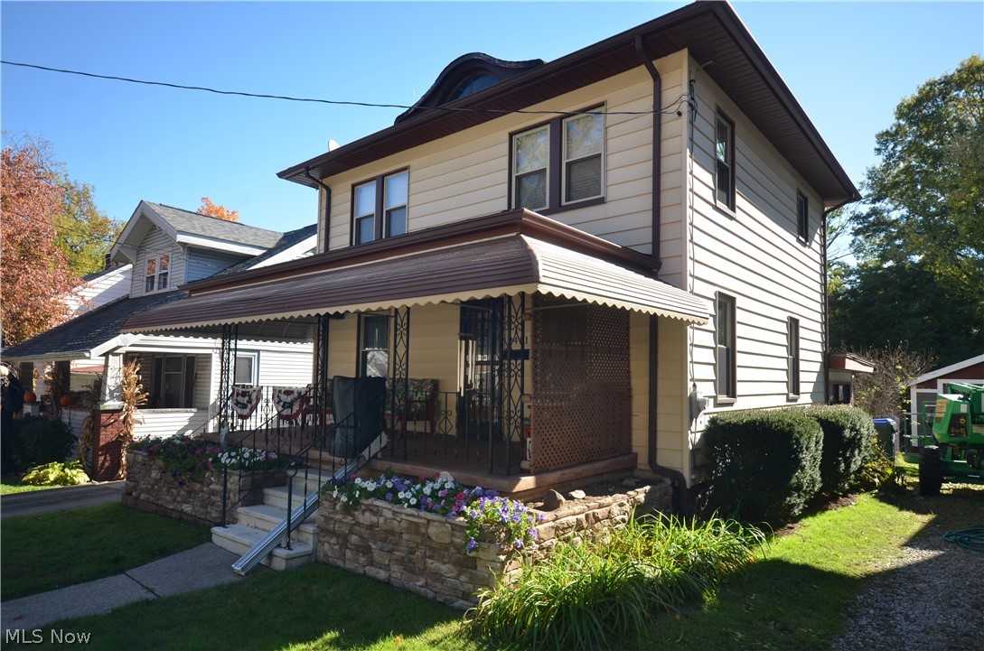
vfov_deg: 59.3
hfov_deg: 81.3
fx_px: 573
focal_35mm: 21
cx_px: 492
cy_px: 326
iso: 200
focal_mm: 14
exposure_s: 1/200
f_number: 7.1
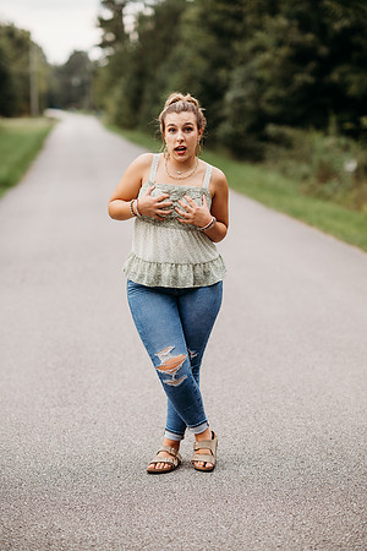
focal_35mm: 85
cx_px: 184
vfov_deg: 23.9
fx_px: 1300
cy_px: 276
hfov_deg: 16.1
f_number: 2.2
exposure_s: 1/250
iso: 320
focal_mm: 85
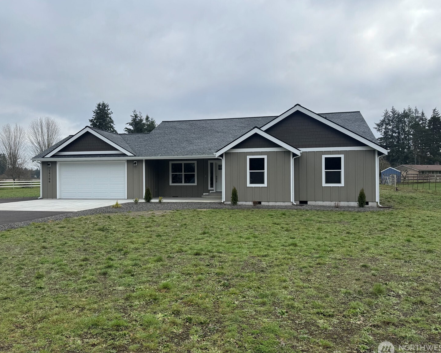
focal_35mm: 26
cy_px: 178
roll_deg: +0.5
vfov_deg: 54.9
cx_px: 213
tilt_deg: -0.9
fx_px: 339
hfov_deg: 66.0
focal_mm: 6.76
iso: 80
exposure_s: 1/1818
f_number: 1.78
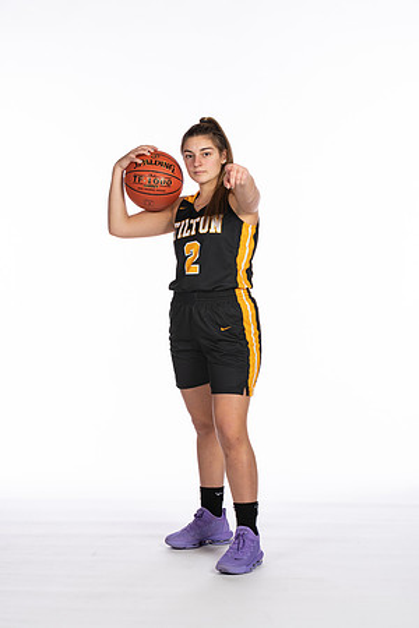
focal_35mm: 105
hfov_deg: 13.0
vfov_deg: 19.5
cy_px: 314
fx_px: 1833
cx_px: 210
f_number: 5.6
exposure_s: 1/100
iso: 100
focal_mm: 70
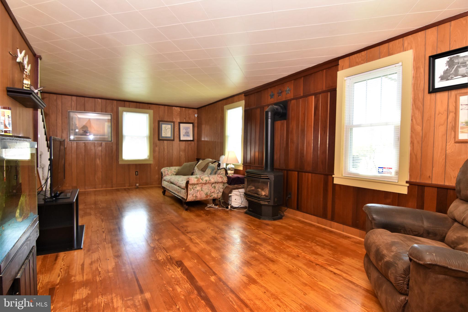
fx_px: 214
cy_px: 156
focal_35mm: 16
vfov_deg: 72.0
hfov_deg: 95.0
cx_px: 234
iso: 450
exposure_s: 1/60
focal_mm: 11
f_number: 5
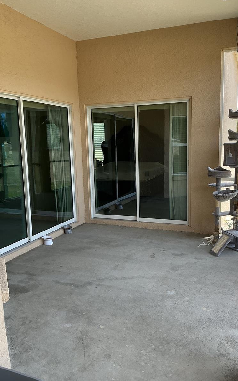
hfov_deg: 40.6
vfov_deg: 61.2
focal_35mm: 31
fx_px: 322
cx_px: 129
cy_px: 190
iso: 25
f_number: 1.8
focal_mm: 3
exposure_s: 1/127
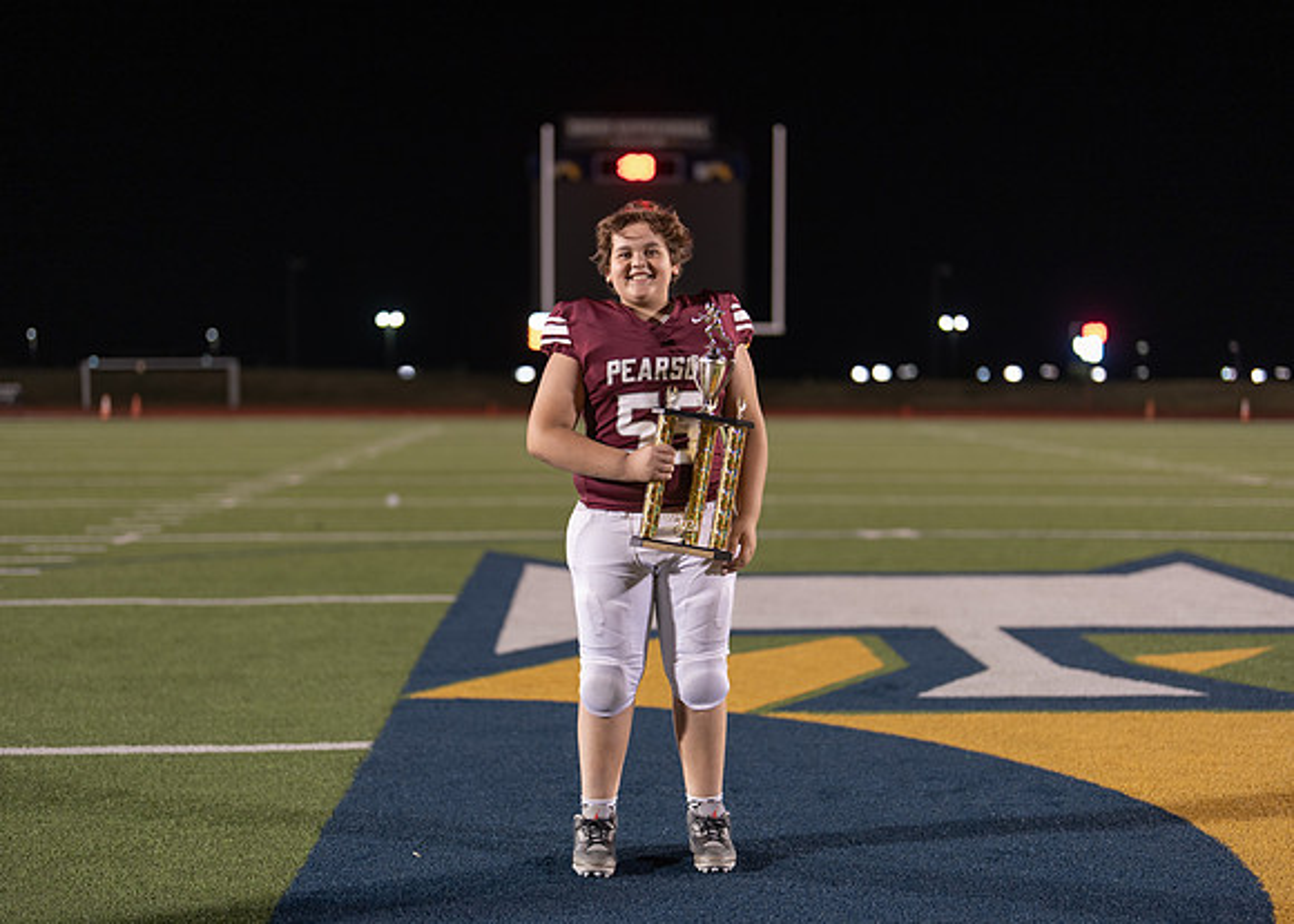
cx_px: 650
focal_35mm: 54
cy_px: 468
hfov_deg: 36.1
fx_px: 1983
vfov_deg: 26.2
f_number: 1.2
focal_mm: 50
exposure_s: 1/320
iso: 320
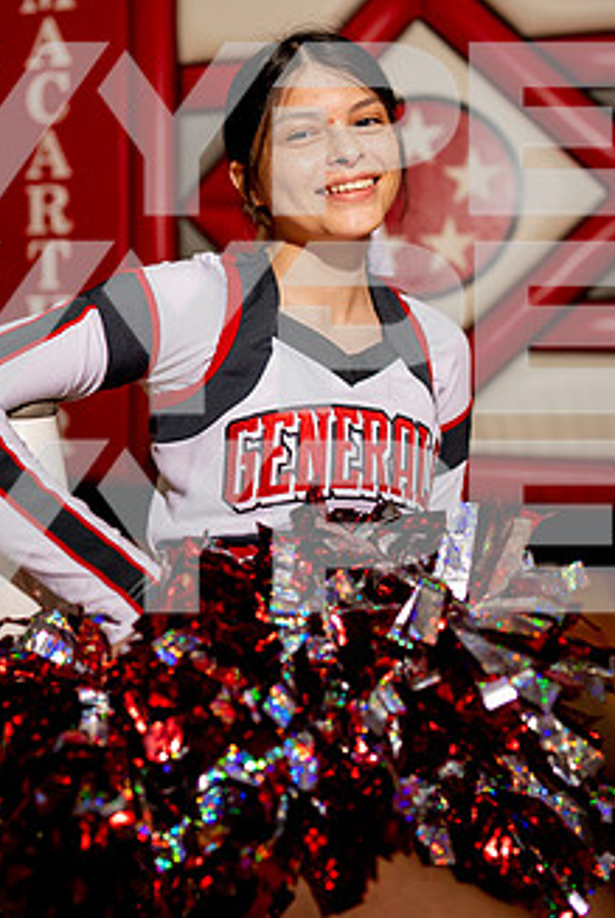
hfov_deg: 39.9
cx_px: 246
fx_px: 843
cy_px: 328
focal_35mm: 33
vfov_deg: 56.3
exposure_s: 1/500
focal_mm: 24
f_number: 1.4
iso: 100
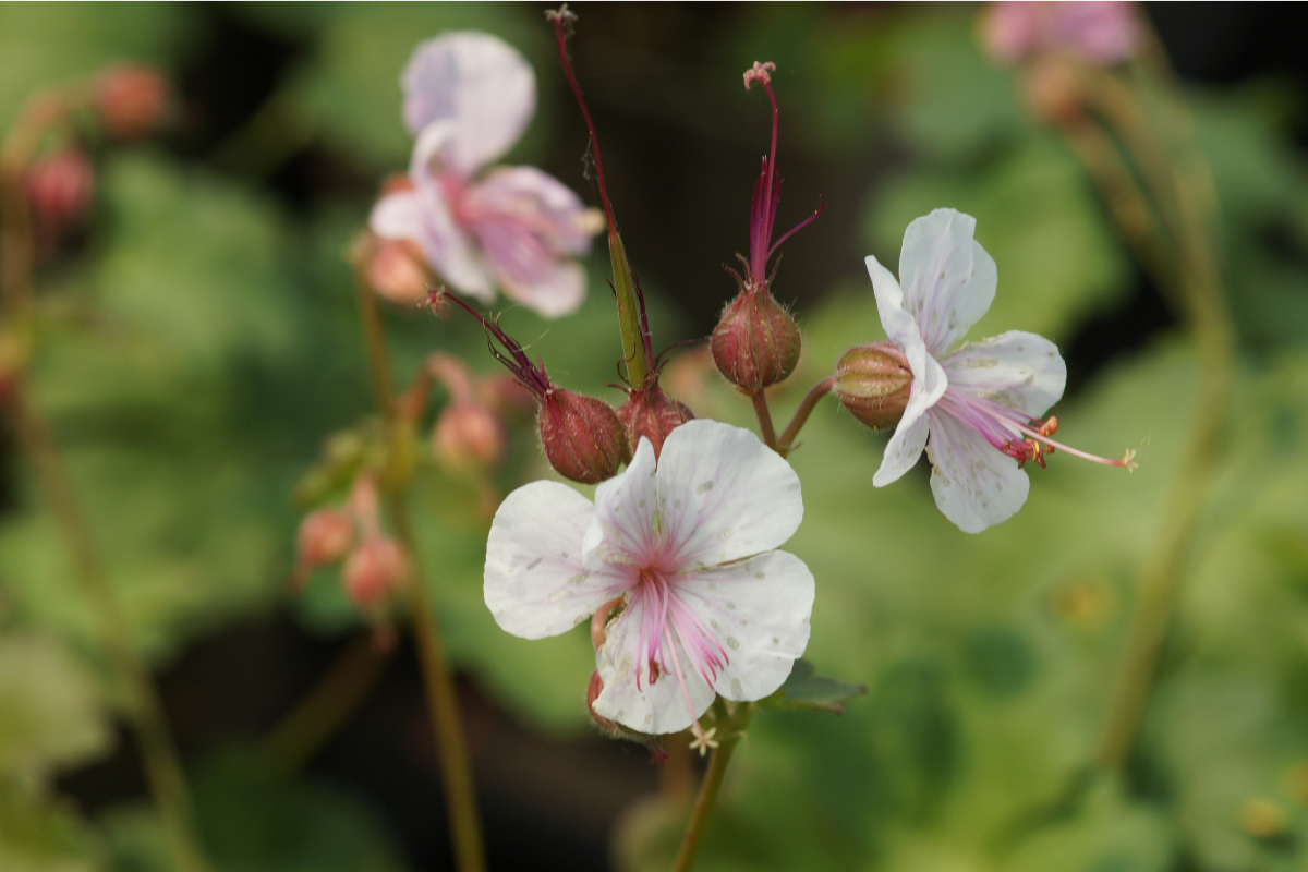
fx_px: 5450
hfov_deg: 13.7
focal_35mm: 150
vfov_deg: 9.1
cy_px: 436
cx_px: 654
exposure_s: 1/160
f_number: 6.3
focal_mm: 100
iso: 125
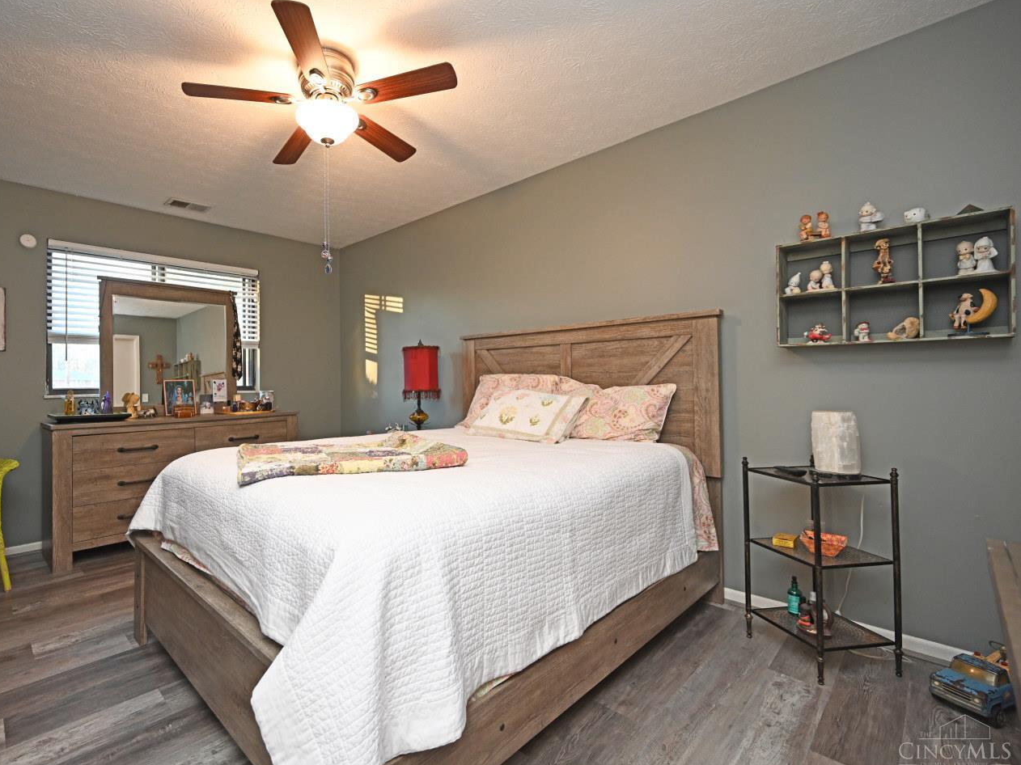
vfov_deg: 78.1
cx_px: 416
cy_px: 374
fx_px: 472
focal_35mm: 16
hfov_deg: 93.4
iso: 800
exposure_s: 1/60
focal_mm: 14
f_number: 4
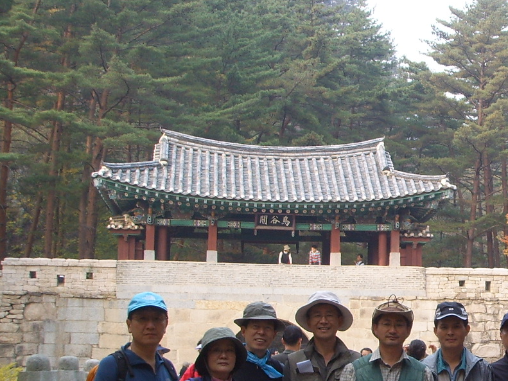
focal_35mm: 91
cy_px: 254
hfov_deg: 20.8
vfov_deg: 16.2
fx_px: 1335
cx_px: 508
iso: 63
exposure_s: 1/90
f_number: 3.7
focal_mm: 7.7
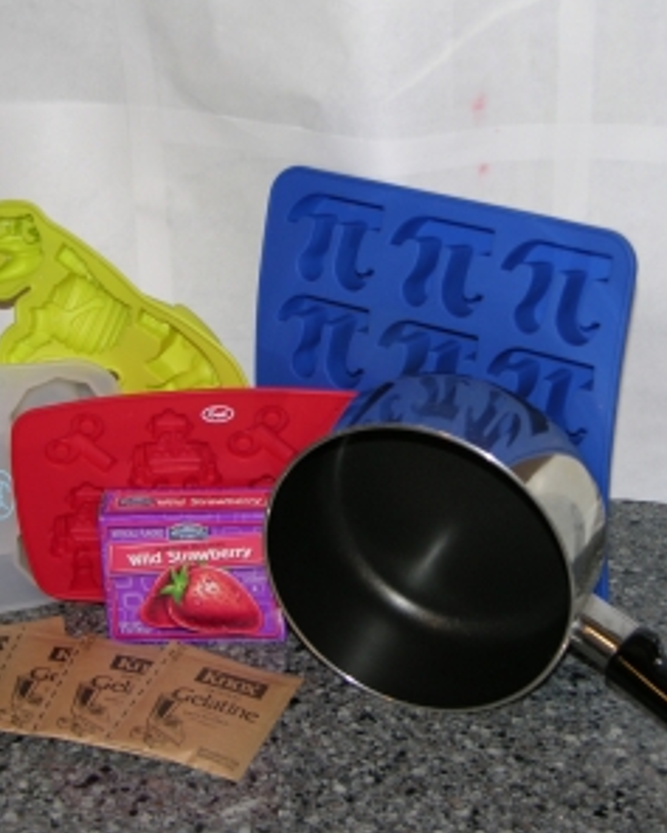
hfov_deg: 23.1
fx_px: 1628
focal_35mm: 66
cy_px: 419
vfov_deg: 28.7
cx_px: 417
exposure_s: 1/60.1
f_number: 3
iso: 50
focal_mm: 12.7
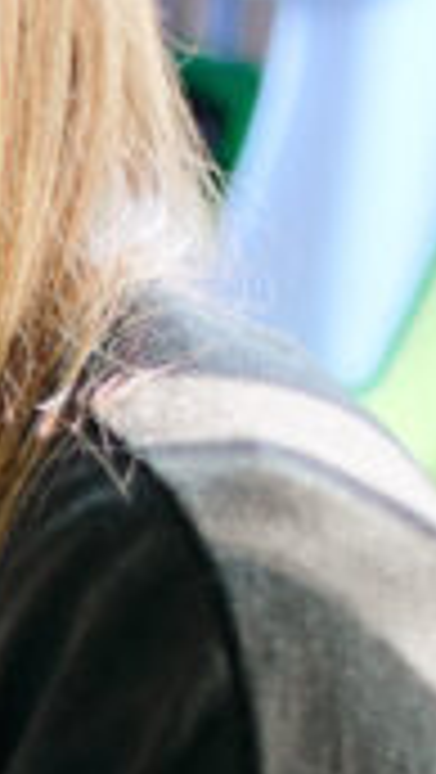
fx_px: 6379
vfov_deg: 6.9
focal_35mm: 311
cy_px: 695
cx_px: -773
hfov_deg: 3.8
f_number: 1.4
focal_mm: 50
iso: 400
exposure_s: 1/100
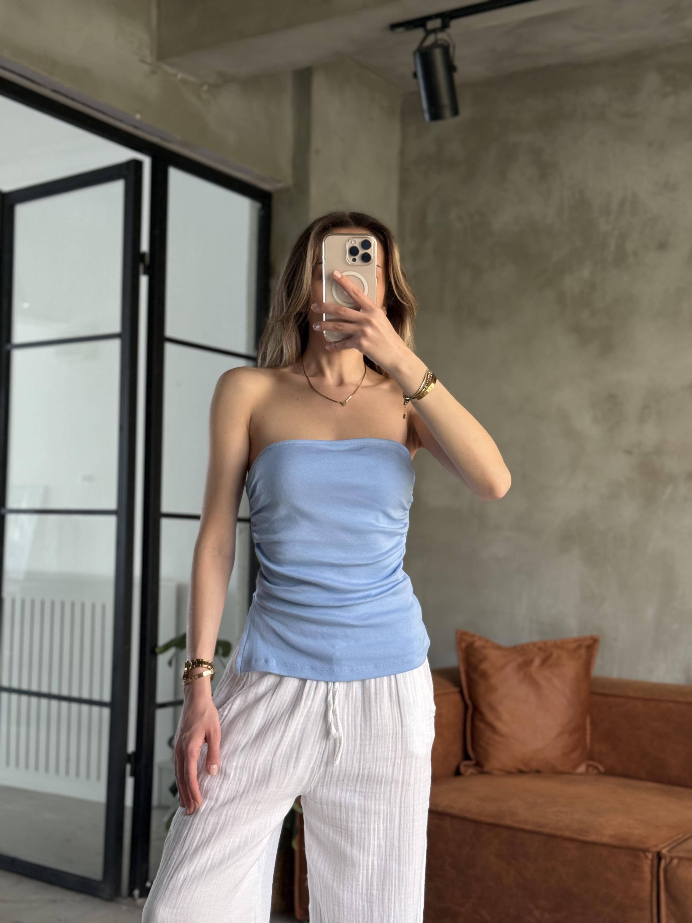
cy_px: 462
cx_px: 346
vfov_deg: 39.7
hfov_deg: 30.3
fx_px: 1279
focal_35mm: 48
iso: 100
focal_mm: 6.76
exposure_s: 1/60
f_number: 1.78
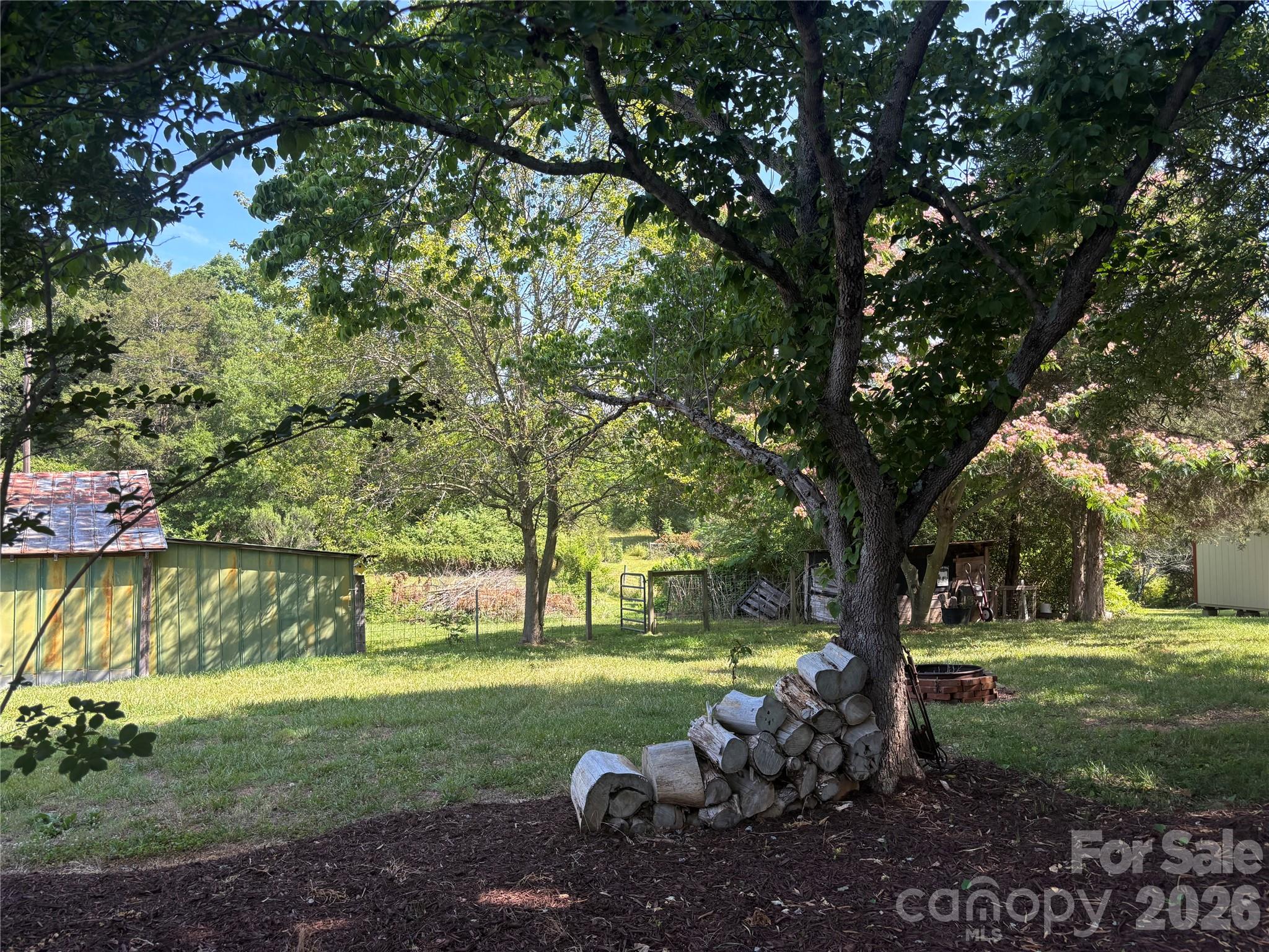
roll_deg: +0.0
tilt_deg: +2.5
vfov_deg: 53.1
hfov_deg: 67.3
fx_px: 953
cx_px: 634
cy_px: 476
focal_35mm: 26
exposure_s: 1/442
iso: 50
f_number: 1.6
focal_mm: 5.96
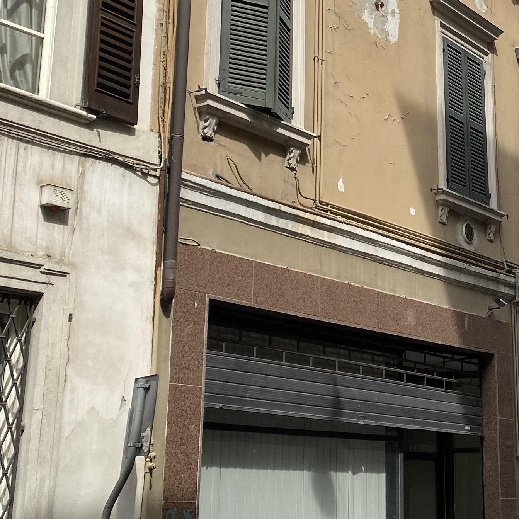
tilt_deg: +18.8
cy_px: 129
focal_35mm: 69
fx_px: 1170
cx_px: 536
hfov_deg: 23.8
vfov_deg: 24.7
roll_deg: +3.0
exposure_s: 1/2146
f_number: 1.8
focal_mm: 4.25
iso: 32
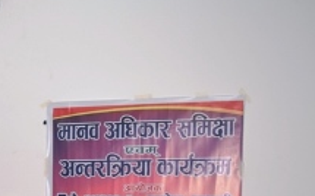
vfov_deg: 13.7
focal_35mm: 91
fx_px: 781
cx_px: -56
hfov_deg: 21.3
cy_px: 267
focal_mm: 20
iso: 100
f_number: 3.5
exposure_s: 1/60
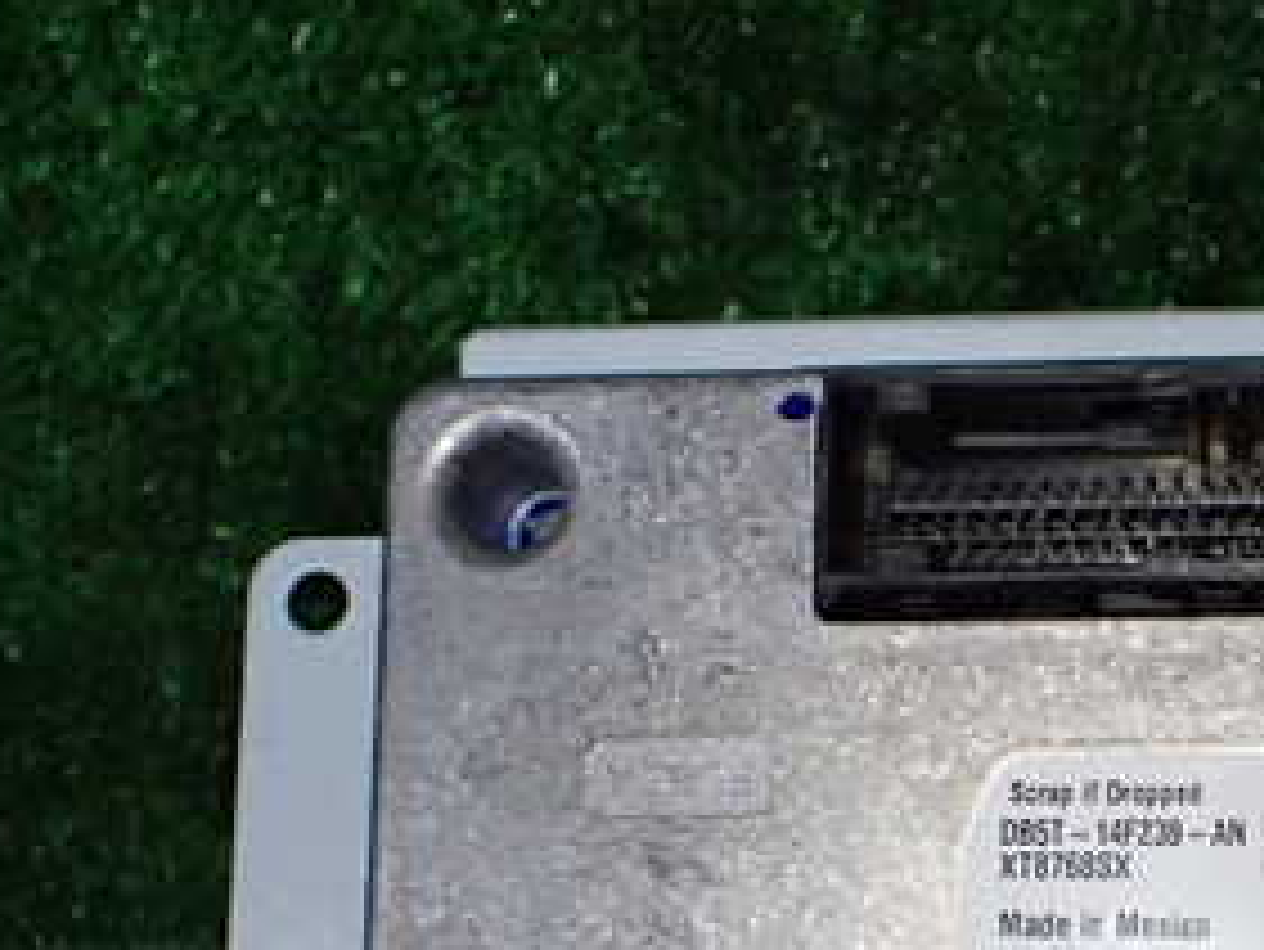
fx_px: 2338
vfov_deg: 22.5
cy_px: 815
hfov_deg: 28.7
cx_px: 1206
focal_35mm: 64
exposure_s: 1/125
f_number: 2.3
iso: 500
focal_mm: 5.4
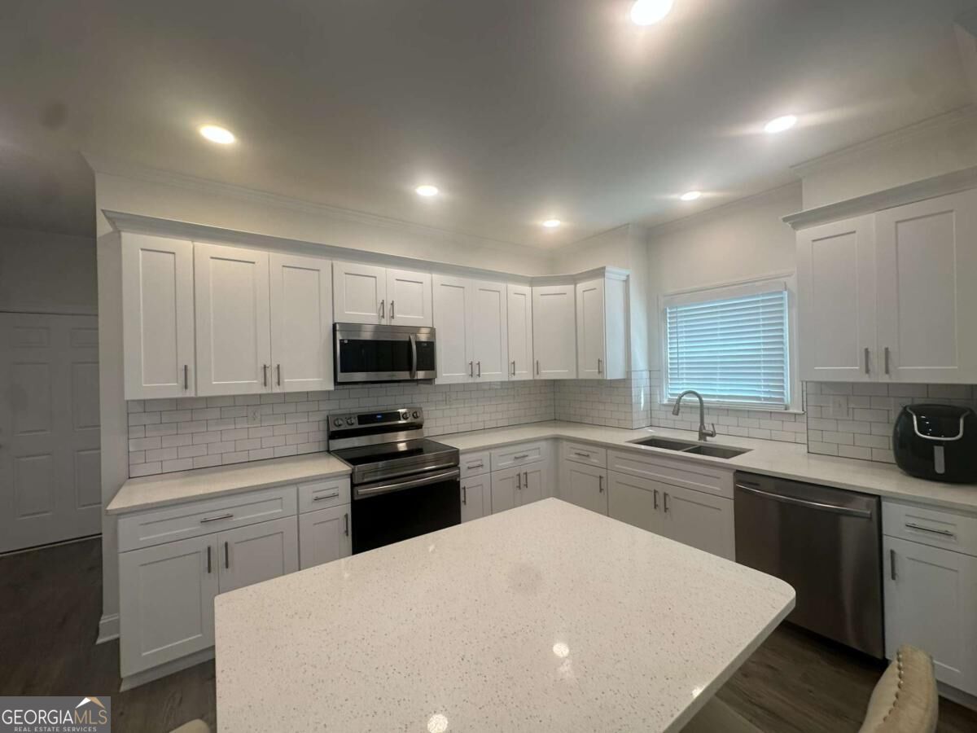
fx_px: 395
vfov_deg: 85.7
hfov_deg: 102.1
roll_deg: +0.2
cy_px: 366
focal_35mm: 14
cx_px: 488
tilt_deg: -0.7
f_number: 2.2
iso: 64
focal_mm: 2.22
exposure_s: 1/120
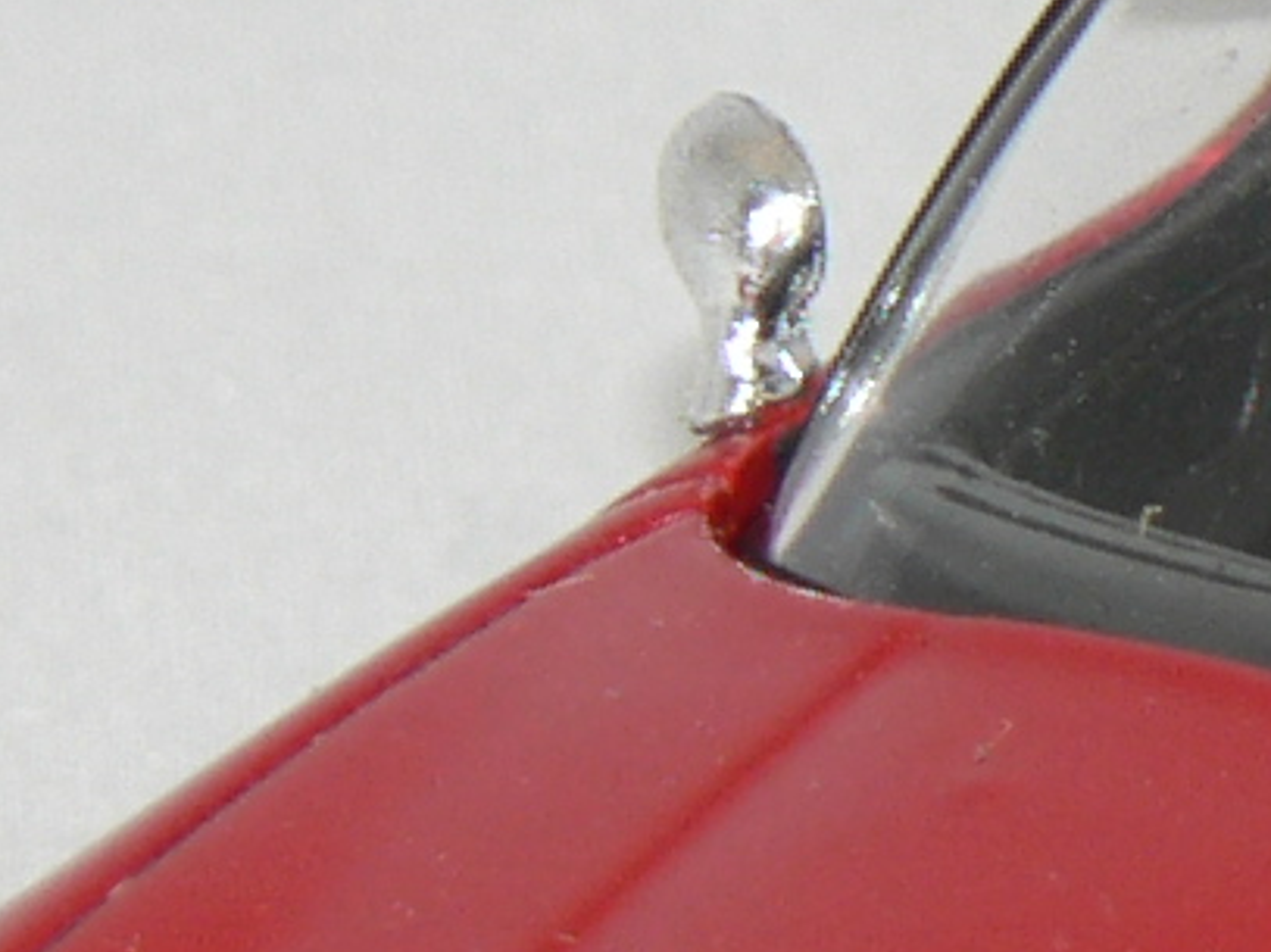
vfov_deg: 1.6
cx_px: 1474
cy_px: 1355
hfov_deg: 2.2
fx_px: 33256
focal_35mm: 906
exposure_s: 1/60
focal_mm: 24.1
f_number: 3.3
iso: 80
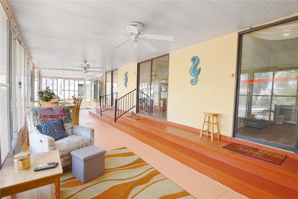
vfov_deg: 72.0
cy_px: 100
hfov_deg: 95.0
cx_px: 149
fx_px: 137
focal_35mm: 16
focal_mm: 11
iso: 200
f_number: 8
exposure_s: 1/20
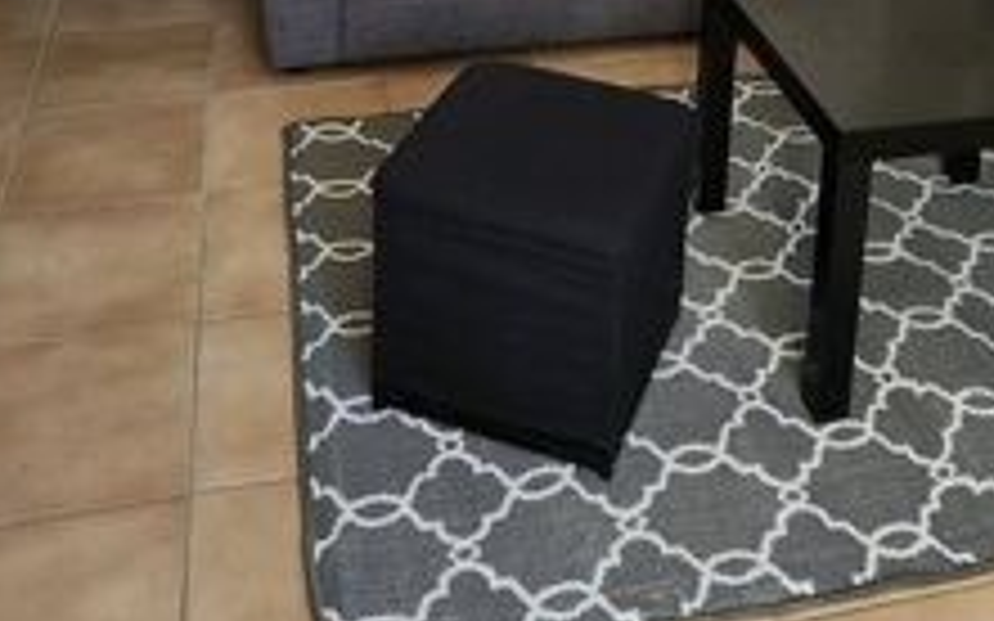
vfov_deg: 23.0
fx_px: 1273
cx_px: 603
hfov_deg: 42.4
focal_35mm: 47
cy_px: -268
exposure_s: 1/120
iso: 640
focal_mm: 5.54
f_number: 1.8
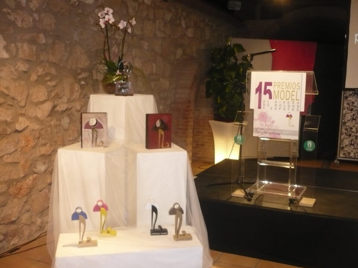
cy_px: 134
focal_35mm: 38
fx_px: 393
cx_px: 179
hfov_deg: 49.0
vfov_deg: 37.7
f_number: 2.8
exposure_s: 1/30
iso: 320
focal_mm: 5.8
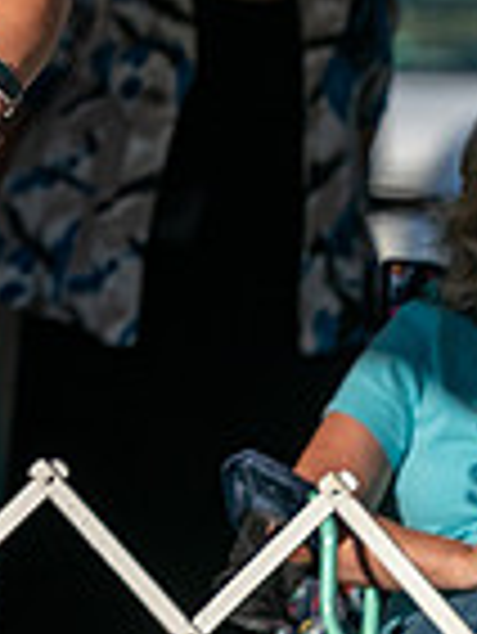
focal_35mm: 919
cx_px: -637
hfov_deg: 1.6
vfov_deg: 2.2
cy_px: -225
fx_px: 16859
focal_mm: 200
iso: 100
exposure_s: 1/1250
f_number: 4.5
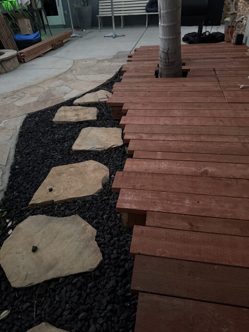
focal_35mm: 24
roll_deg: +4.4
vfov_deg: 71.6
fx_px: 230
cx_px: 124
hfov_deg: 56.8
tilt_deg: -35.4
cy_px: 166
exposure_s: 1/30
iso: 1600
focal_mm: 6.76
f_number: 1.78
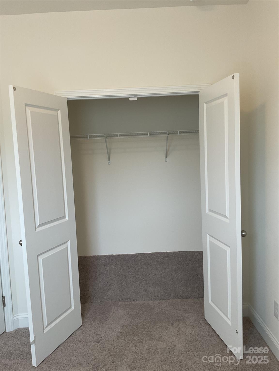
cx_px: 140
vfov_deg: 61.7
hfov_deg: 48.2
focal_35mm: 29
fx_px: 312
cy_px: 186
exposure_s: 1/60
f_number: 1.8
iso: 40
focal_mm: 3
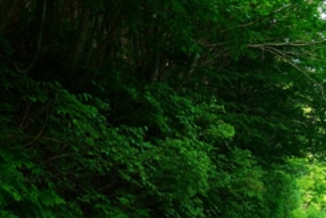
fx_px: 706
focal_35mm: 78
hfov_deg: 26.0
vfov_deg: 17.3
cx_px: 138
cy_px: 189
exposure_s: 1/60
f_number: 4
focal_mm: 24
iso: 125
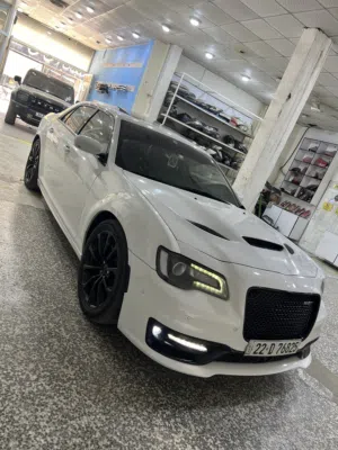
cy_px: 225
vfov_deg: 67.3
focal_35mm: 26
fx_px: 338
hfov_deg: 53.1
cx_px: 169
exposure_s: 1/100
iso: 80
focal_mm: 5.7
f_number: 1.5
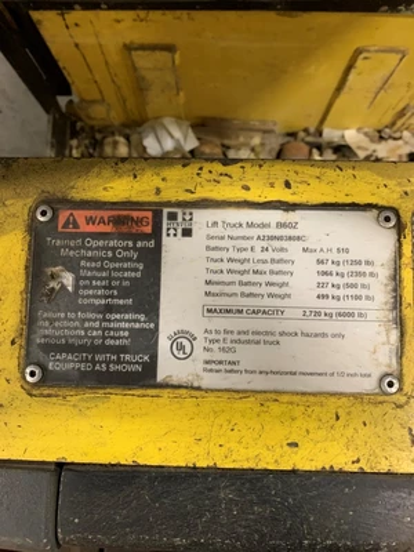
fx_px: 415
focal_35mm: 26
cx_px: 207
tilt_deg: -83.9
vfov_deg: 67.3
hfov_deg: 53.1
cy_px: 276
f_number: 1.8
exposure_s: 1/40
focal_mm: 4.25
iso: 320
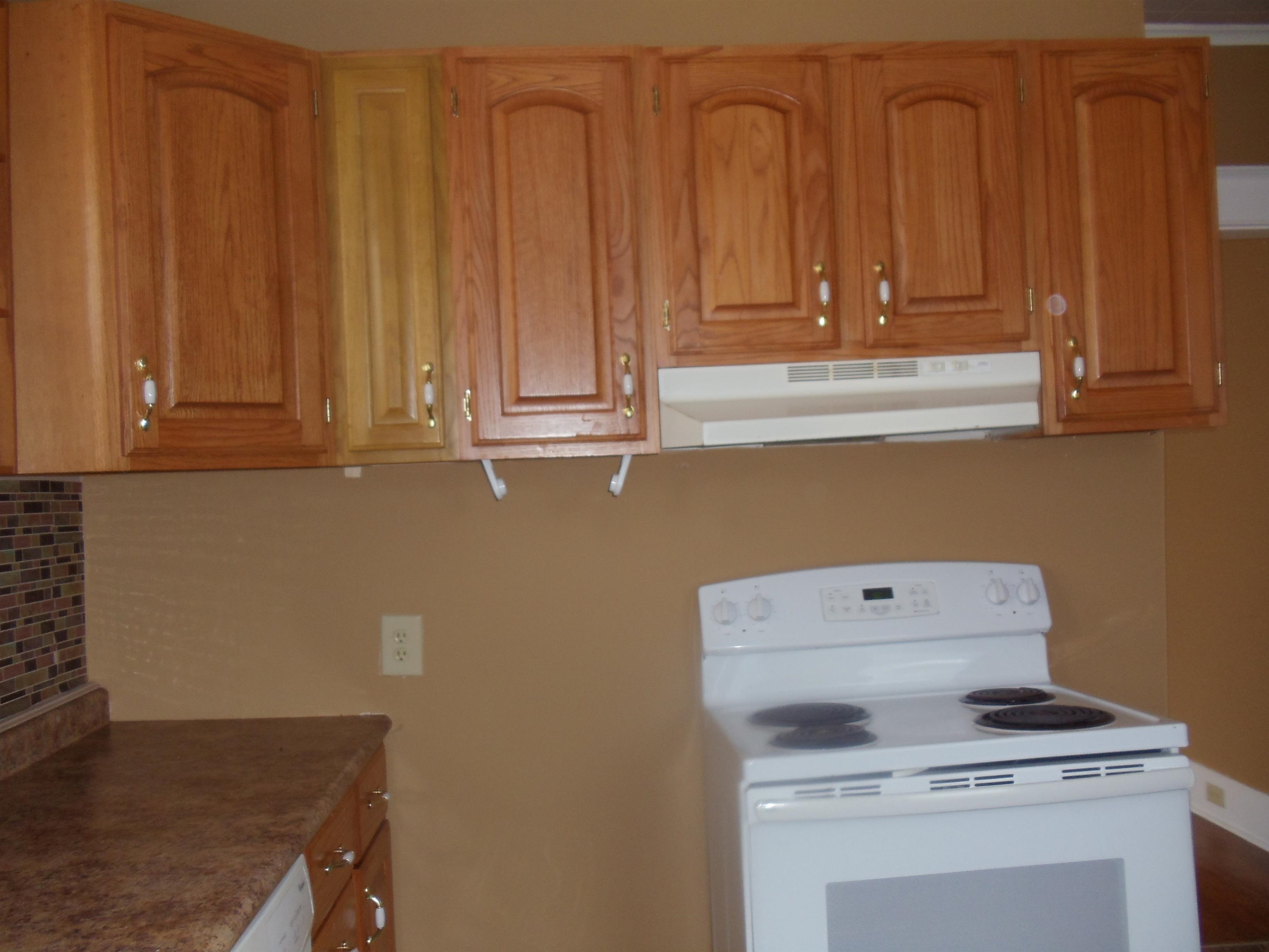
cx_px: 634
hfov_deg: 42.9
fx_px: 1613
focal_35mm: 44
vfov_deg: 32.9
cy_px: 476
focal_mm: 6
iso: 100
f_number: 3.5
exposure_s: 1/30
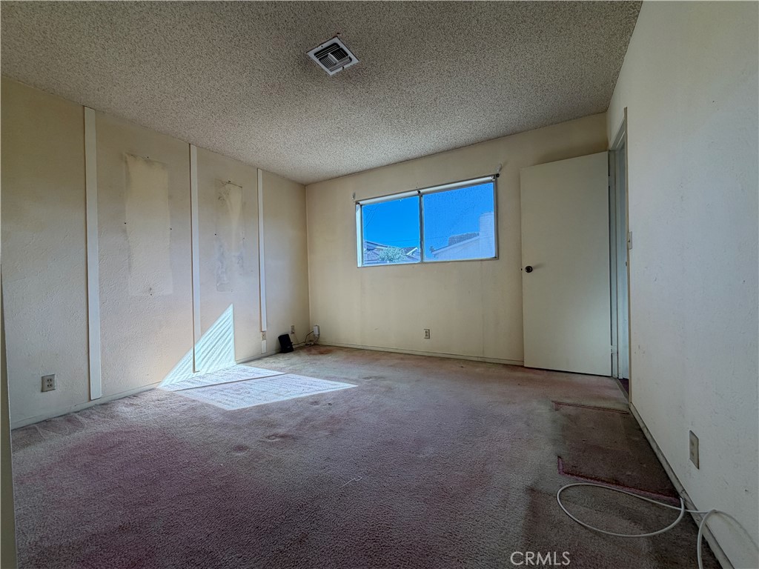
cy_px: 284
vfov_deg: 85.7
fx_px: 307
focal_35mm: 14
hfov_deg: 102.1
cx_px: 380
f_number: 2.2
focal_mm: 2.22
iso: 64
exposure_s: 1/198
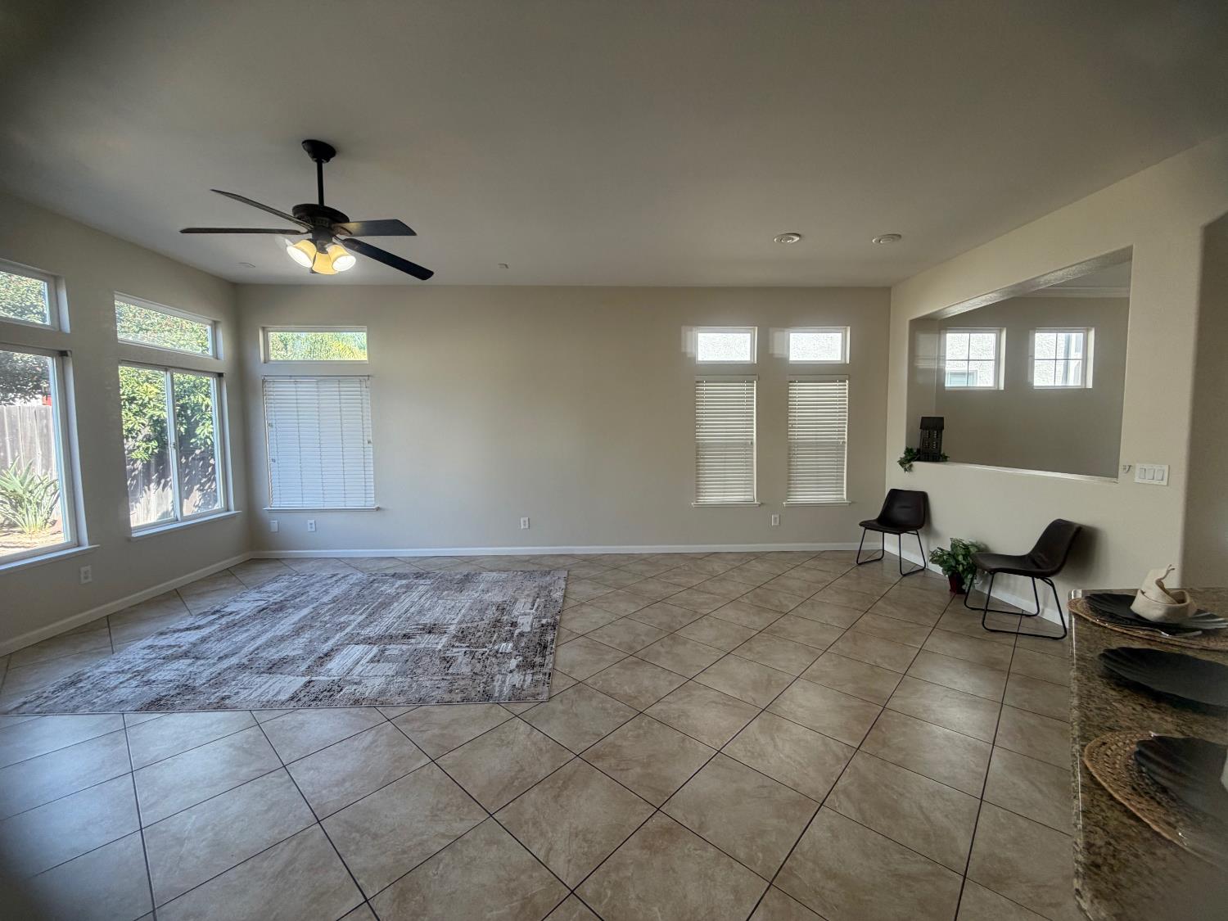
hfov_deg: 102.1
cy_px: 460
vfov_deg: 85.7
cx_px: 614
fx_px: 497
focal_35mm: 14
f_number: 2.2
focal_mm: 2.22
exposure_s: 1/120
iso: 80
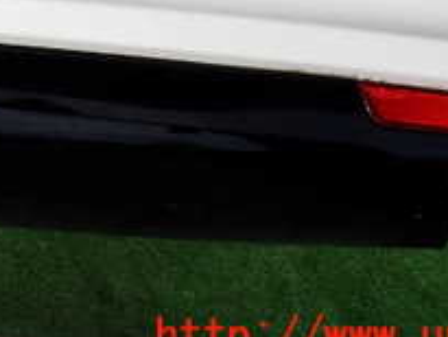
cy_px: -127
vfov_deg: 18.5
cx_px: -7
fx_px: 945
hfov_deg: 25.3
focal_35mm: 73
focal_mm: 4.5
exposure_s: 1/200
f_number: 8
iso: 100
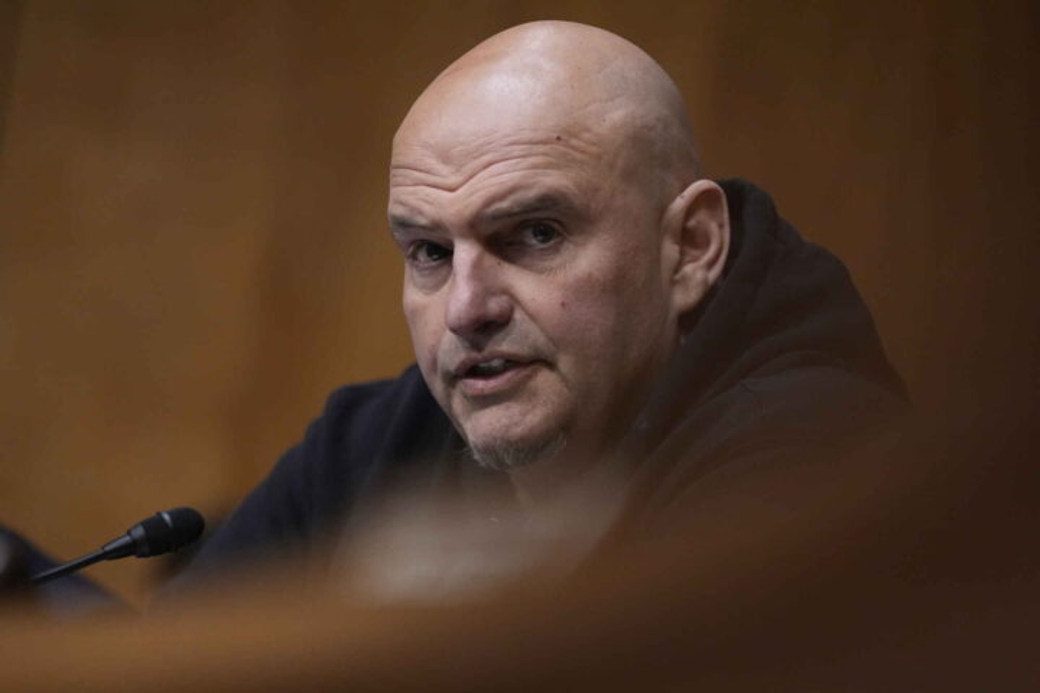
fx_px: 5777
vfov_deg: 6.9
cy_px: 346
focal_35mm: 200
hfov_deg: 10.3
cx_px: 520
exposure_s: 1/640
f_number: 2.8
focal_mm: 200
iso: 4000
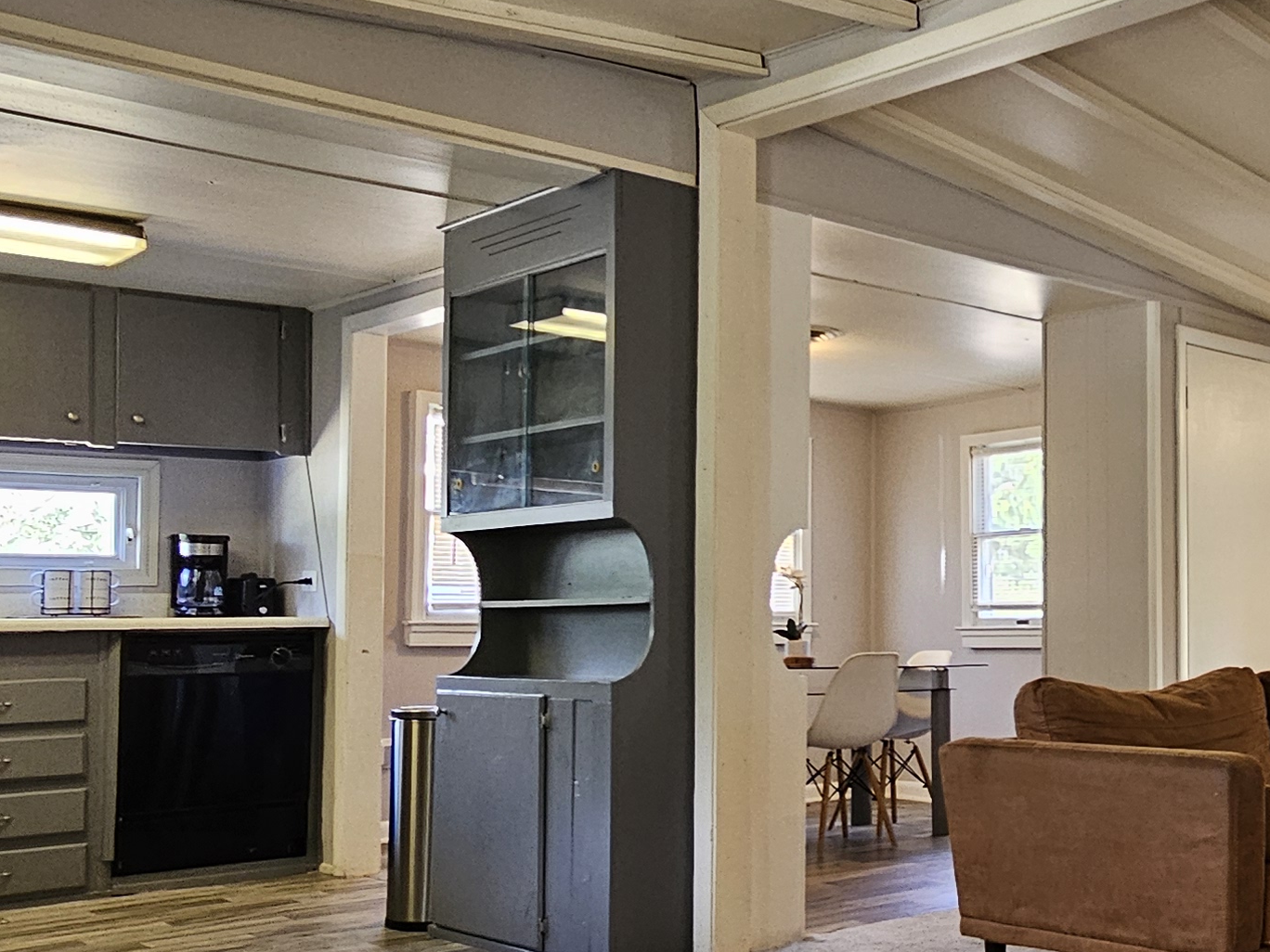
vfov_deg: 37.7
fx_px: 1394
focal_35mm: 38
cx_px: 1155
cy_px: 534
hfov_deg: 44.4
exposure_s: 1/60
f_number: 2.2
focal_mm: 2.2
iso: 250
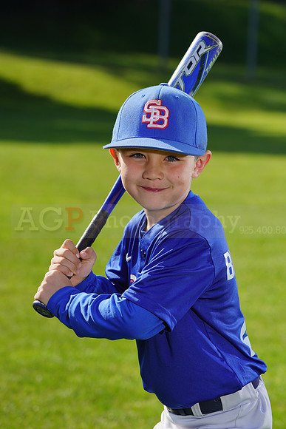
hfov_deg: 6.9
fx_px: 2358
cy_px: 214
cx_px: 143
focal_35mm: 198
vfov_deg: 10.4
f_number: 9
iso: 100
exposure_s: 1/250
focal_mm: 198
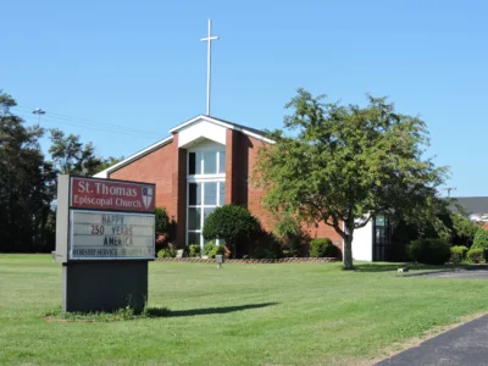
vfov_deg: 24.4
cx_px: 244
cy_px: 183
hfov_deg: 32.2
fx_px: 846
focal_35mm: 60
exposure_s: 1/640
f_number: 3.7
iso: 100
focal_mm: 10.7
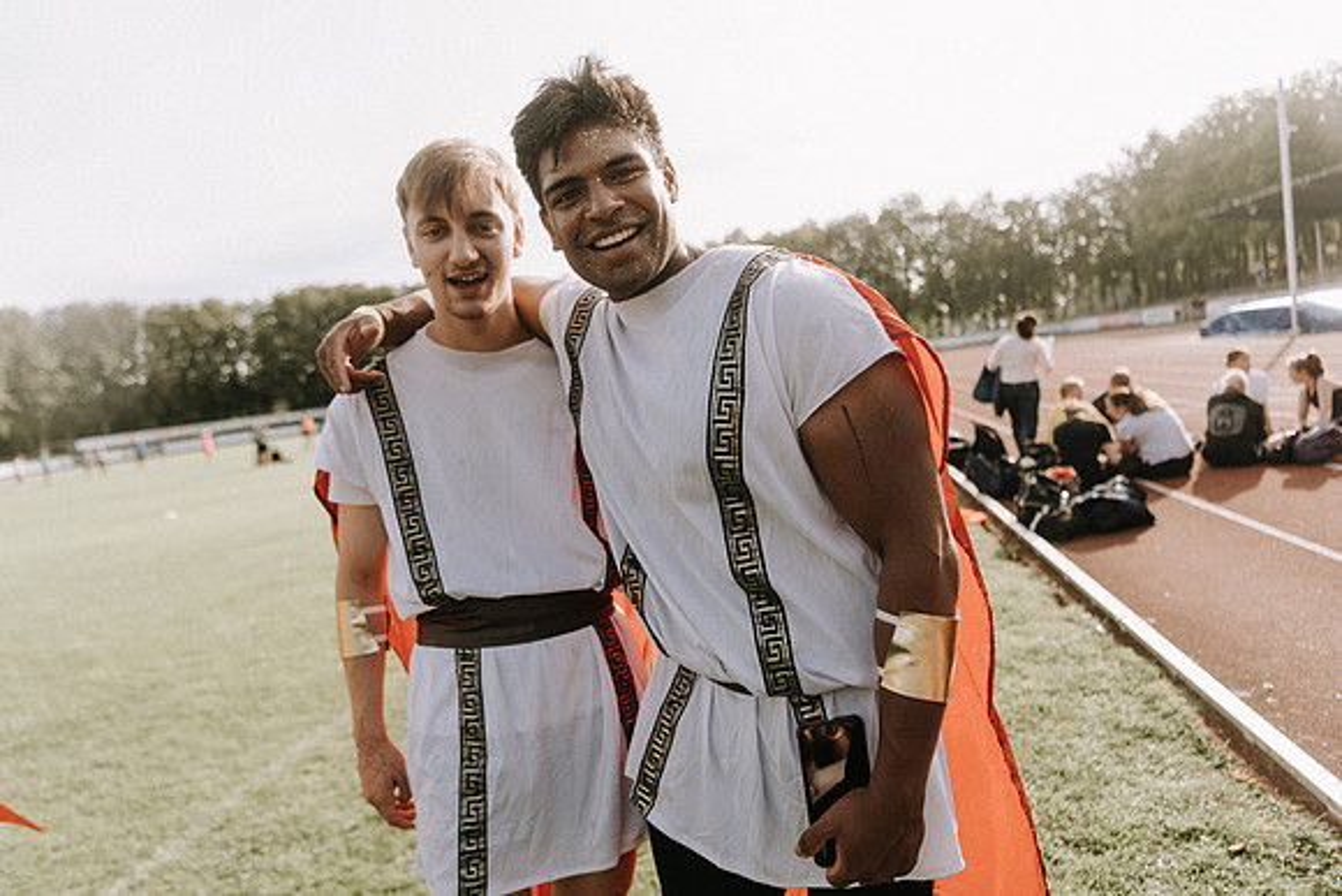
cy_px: 448
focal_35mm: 24
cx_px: 671
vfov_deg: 53.2
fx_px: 895
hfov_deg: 73.7
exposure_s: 1/1250
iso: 100
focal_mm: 24
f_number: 2.8
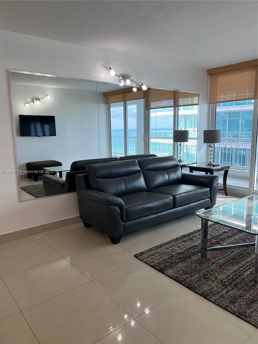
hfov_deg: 53.1
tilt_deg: -7.6
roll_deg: +2.9
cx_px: 129
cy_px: 172
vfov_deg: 67.3
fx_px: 258
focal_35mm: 26
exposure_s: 1/145
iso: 50
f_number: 1.5
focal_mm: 5.7
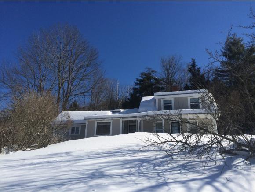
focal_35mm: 29
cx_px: 128
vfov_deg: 48.3
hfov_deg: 61.6
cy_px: 96
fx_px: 214
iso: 32
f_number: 2.2
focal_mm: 4.15
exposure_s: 1/4115
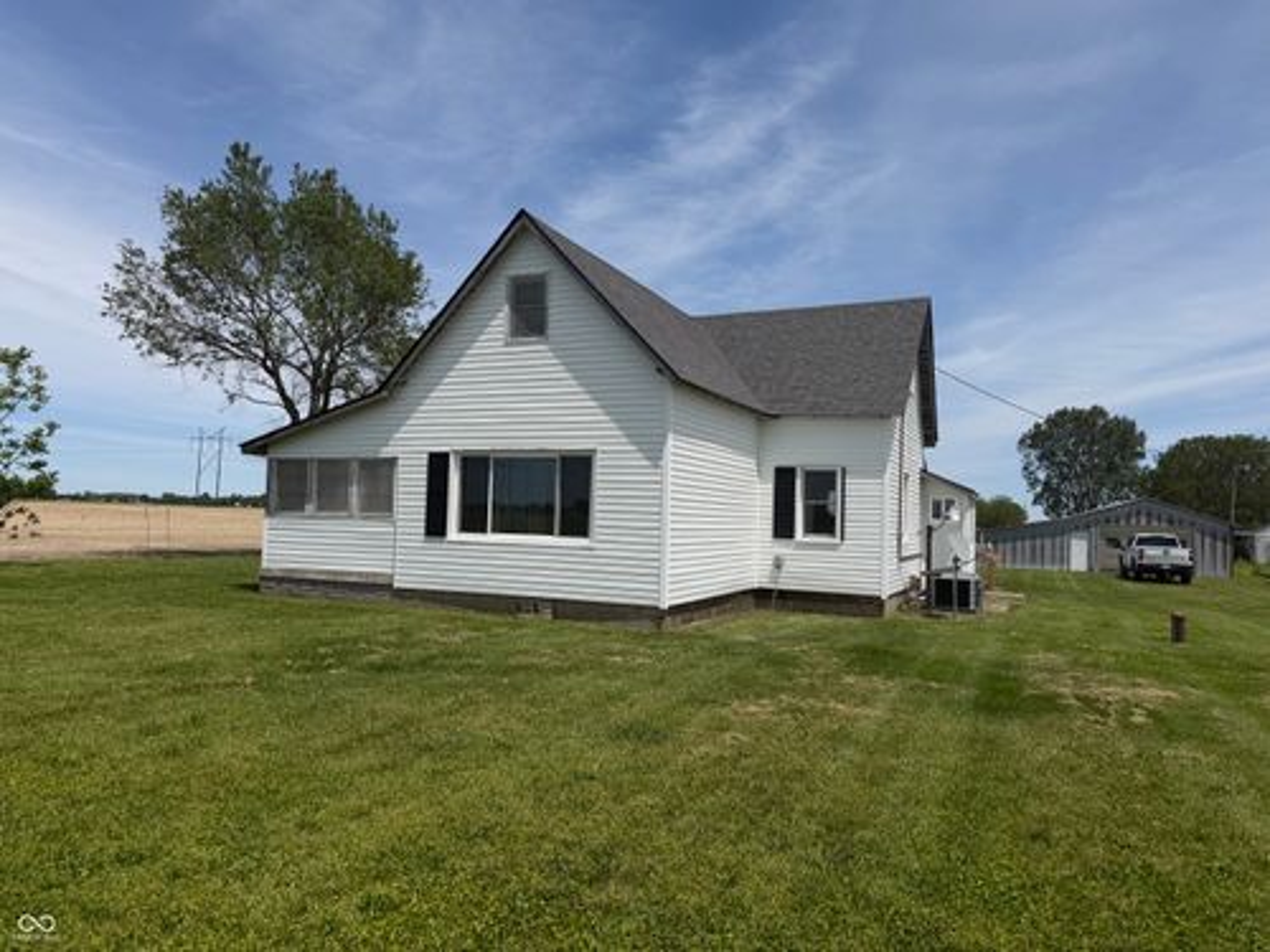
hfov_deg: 71.6
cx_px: 635
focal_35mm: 24
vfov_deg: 56.8
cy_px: 476
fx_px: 881
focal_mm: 6.76
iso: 80
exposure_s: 1/8130
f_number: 1.78
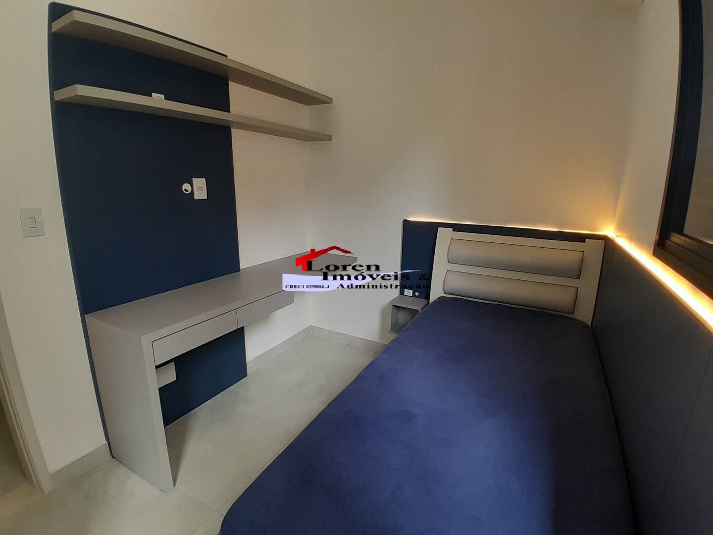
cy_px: 268
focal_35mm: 17
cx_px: 356
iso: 64
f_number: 2.2
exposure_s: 1/40
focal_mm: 1.46
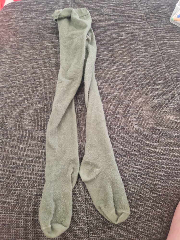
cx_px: 90
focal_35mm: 23
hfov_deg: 58.9
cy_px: 120
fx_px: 159
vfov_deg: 73.9
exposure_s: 1/33
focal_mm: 5.4
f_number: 1.8
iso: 640
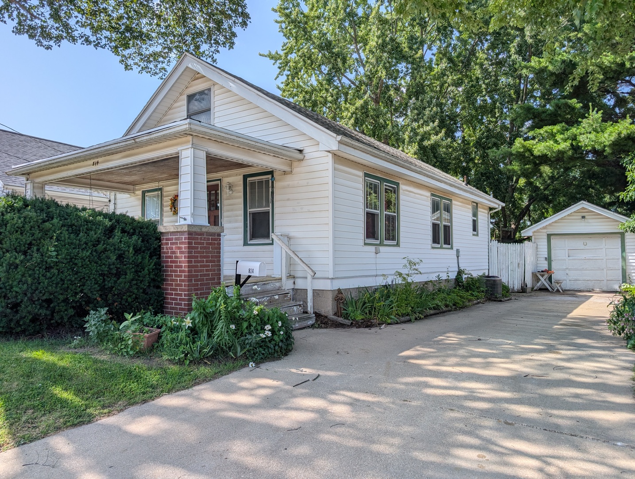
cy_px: 240
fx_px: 441
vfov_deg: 56.9
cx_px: 318
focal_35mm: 24
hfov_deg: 71.5
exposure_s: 1/709
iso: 16
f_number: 1.68
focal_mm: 6.9
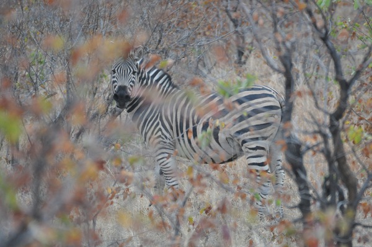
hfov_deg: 2.8
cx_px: 186
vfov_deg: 1.8
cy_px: 124
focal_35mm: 750
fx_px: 7743
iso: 1600
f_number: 6.3
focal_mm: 500
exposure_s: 1/500
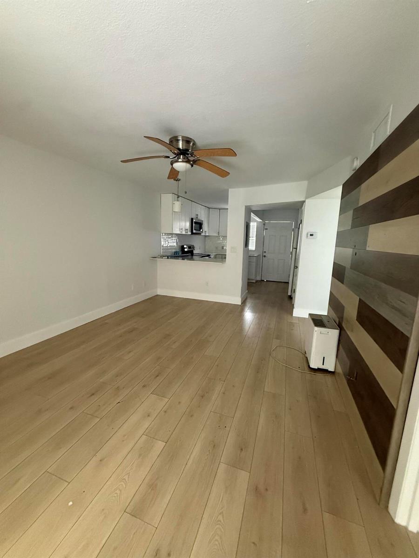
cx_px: 210
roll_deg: -1.9
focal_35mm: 14
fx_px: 226
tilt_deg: -9.3
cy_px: 279
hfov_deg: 85.7
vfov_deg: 102.1
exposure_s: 1/60
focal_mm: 2.22
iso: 800
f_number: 2.2
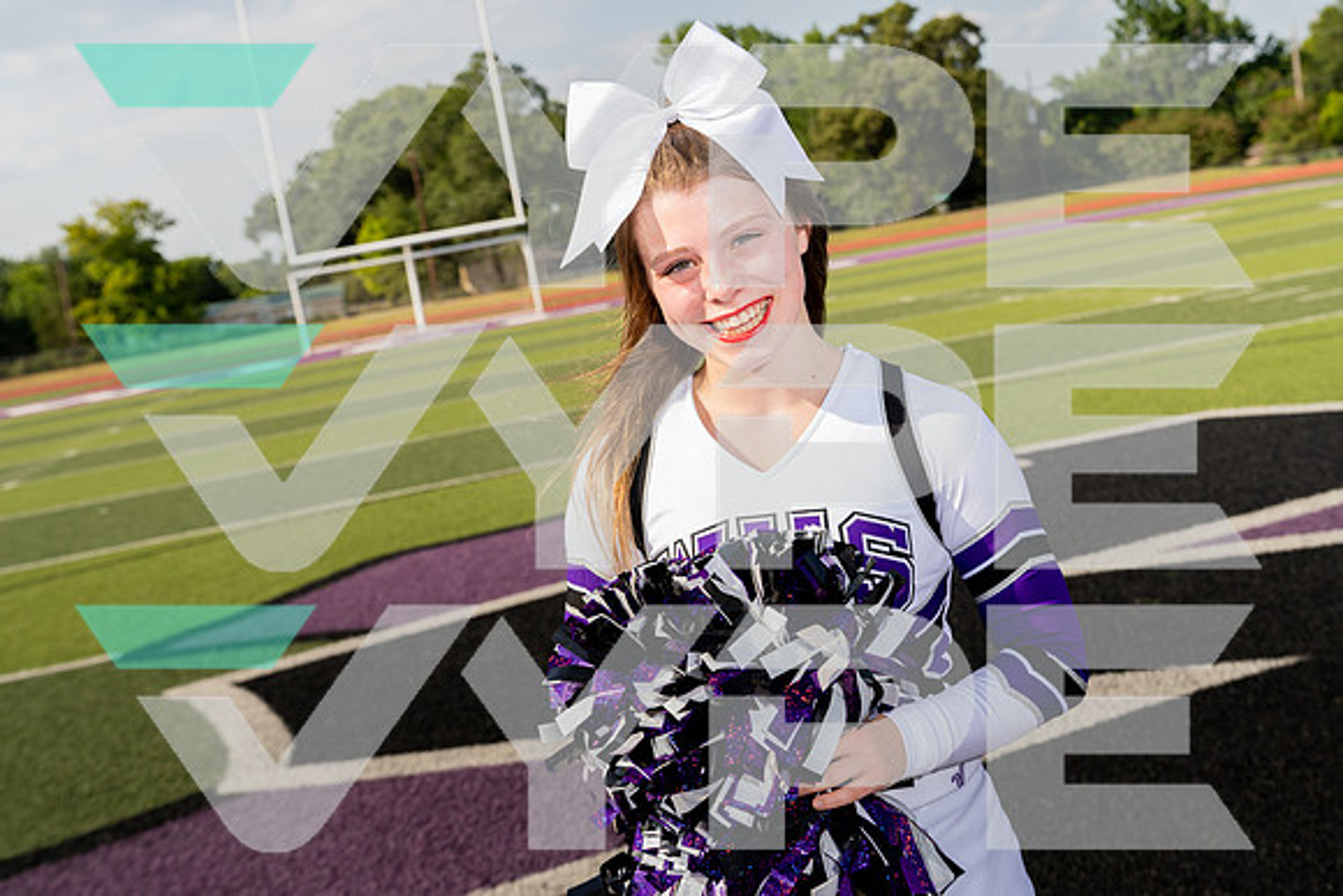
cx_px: 672
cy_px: 448
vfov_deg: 28.1
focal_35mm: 48
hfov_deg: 41.1
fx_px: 1791
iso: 100
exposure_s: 1/250
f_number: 6.3
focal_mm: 48
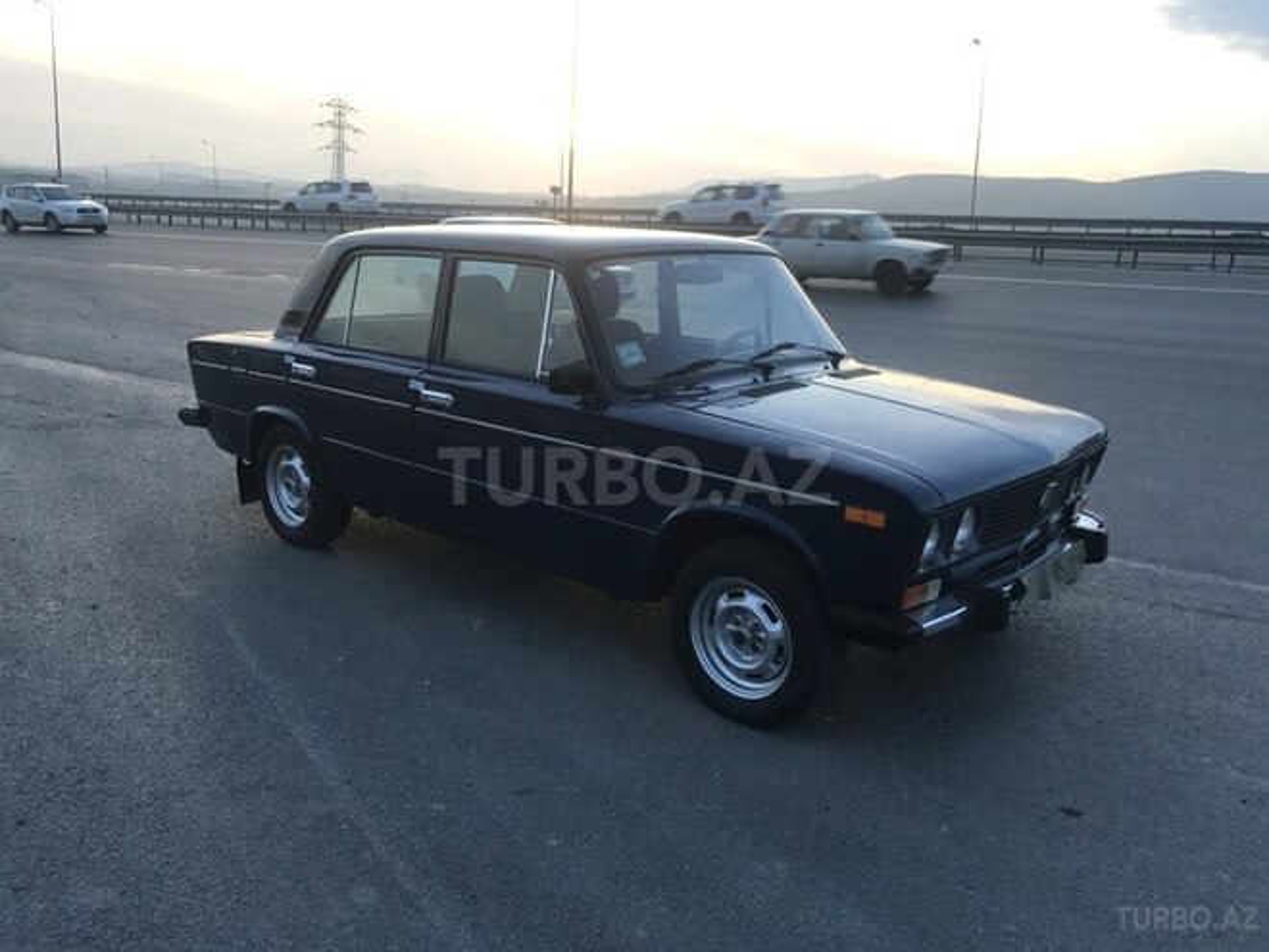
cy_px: 476
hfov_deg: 63.4
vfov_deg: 49.7
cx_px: 634
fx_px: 1026
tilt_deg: -12.7
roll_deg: -5.0
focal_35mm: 28
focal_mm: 3.99
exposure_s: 1/145
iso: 20
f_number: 1.8
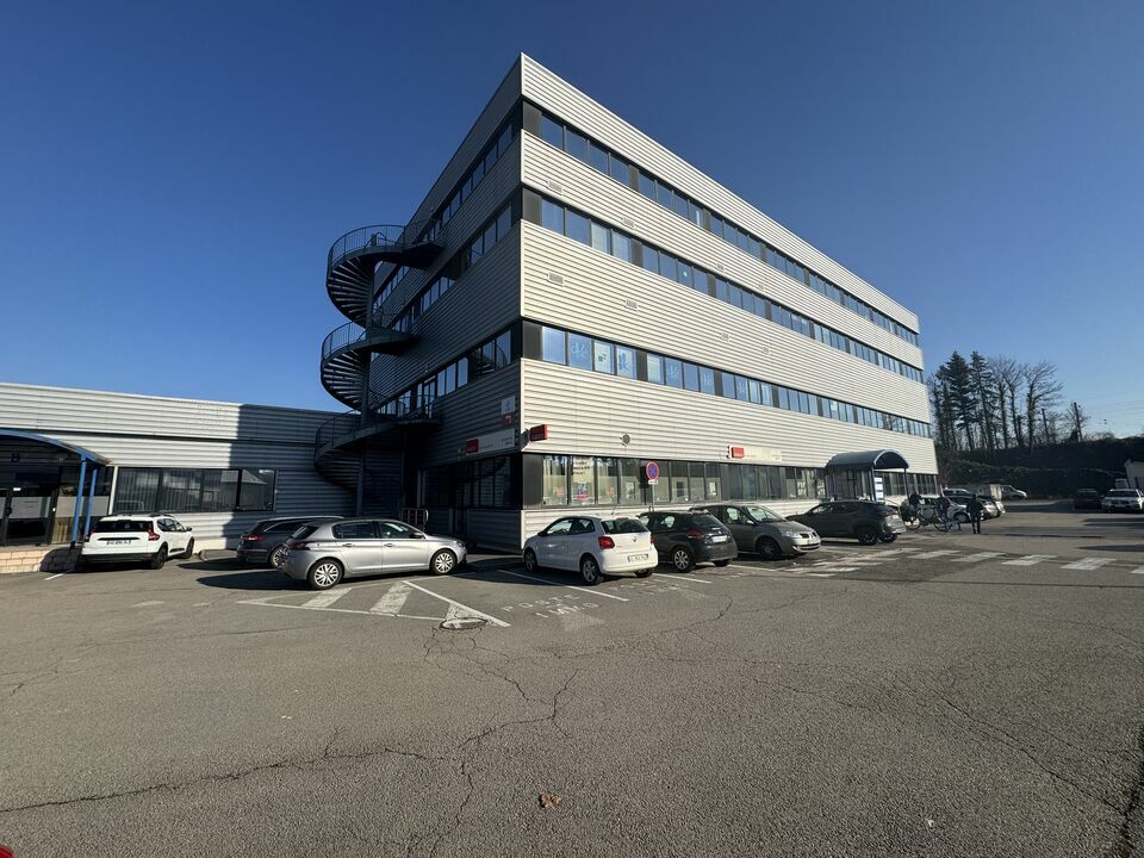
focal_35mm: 14
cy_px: 429
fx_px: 463
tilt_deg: +10.4
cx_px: 572
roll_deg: +0.6
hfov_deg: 102.1
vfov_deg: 85.7
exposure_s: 1/4132
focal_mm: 2.22
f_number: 2.2
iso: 50
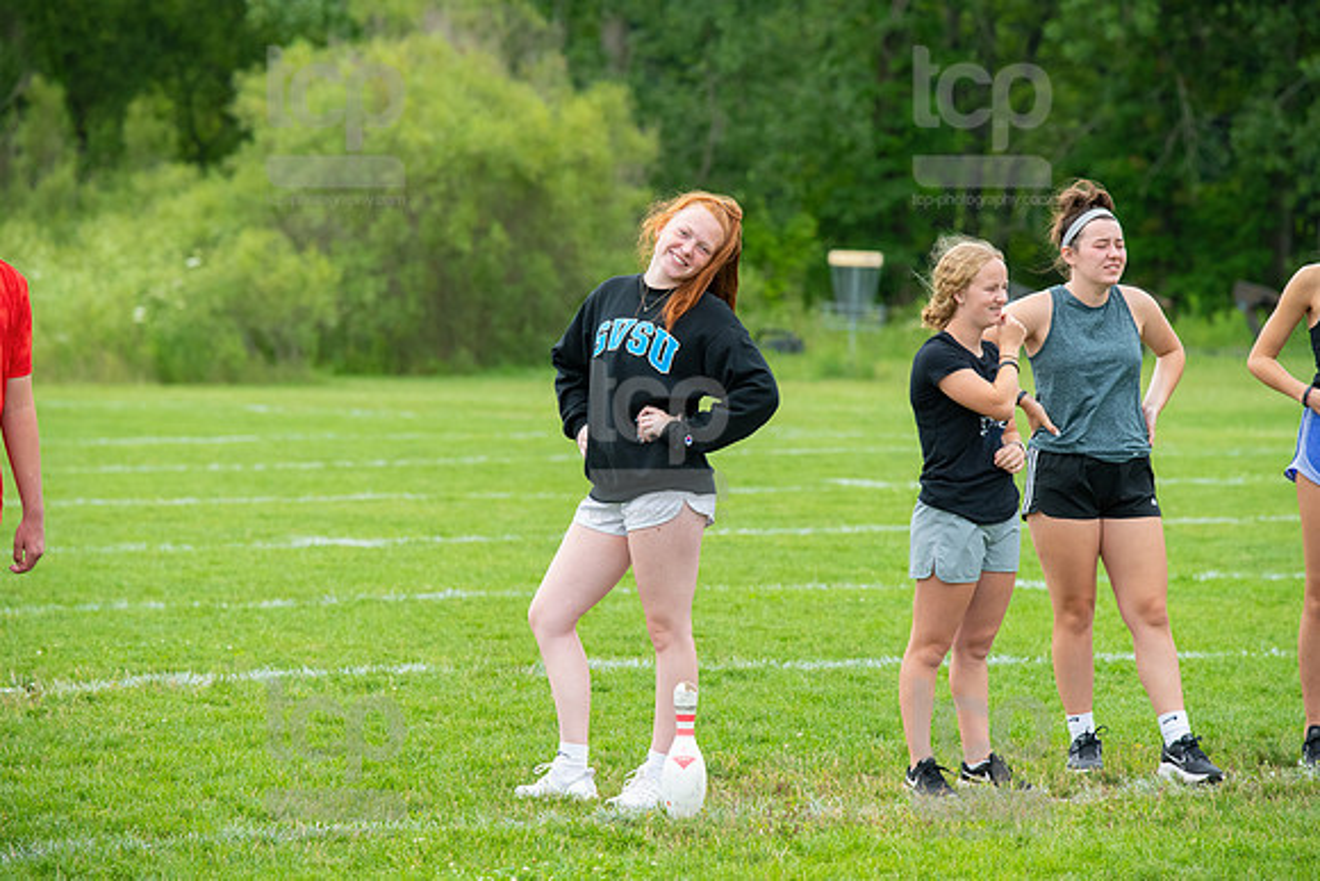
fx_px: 7335
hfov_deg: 10.3
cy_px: 440
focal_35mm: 200
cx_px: 660
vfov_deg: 6.9
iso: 1250
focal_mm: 200
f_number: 5.6
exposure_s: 1/1000
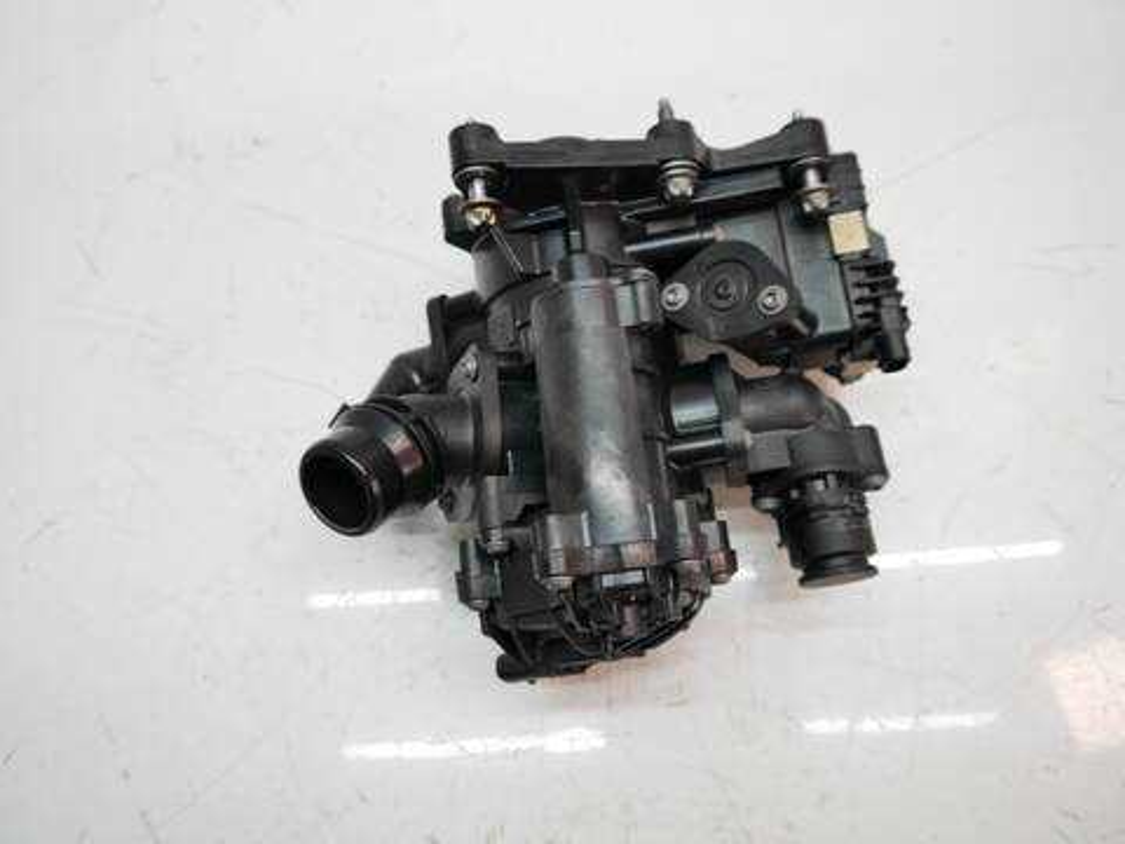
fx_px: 910
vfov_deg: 49.7
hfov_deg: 63.4
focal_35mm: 28
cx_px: 562
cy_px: 422
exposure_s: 1/80
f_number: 3.5
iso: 200
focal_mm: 14
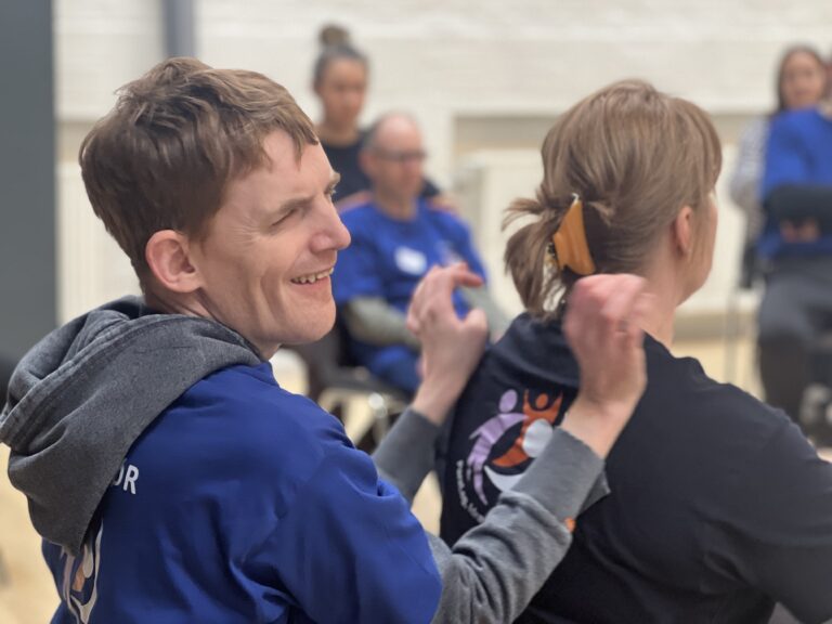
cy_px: 312
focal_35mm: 77
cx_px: 416
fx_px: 1851
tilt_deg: -9.2
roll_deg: -0.8
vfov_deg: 19.1
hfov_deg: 25.3
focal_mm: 9
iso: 320
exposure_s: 1/33
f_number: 2.8
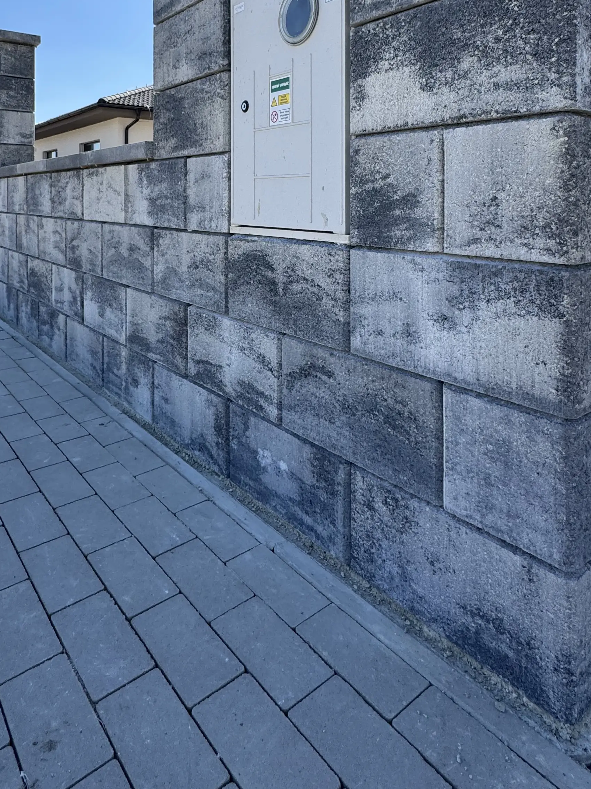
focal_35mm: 25
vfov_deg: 65.2
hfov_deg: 54.8
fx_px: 569
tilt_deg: +1.0
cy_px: 198
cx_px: 270
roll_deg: -0.6
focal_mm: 2.22
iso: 50
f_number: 2.2
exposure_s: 1/831
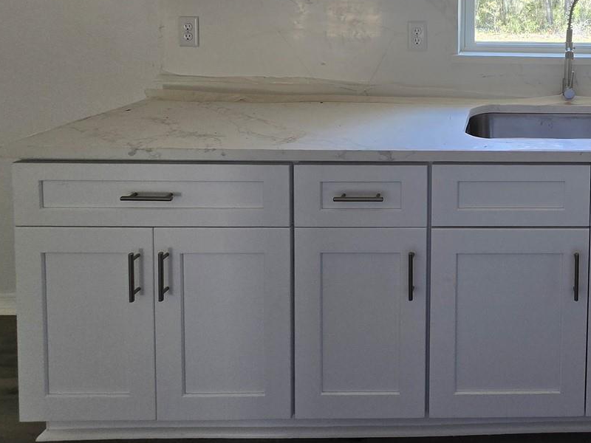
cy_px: 7
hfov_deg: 58.3
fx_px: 444
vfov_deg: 45.4
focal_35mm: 26
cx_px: 524
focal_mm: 2.2
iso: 50
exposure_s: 1/120
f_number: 2.2
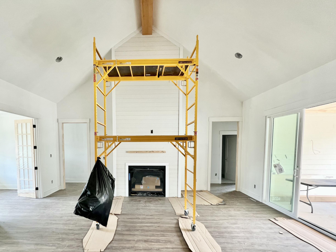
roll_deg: +0.7
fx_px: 155
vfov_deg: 76.9
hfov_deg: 93.8
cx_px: 142
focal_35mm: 16
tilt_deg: -3.8
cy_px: 155
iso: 200
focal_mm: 1.57
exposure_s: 1/99
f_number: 1.8
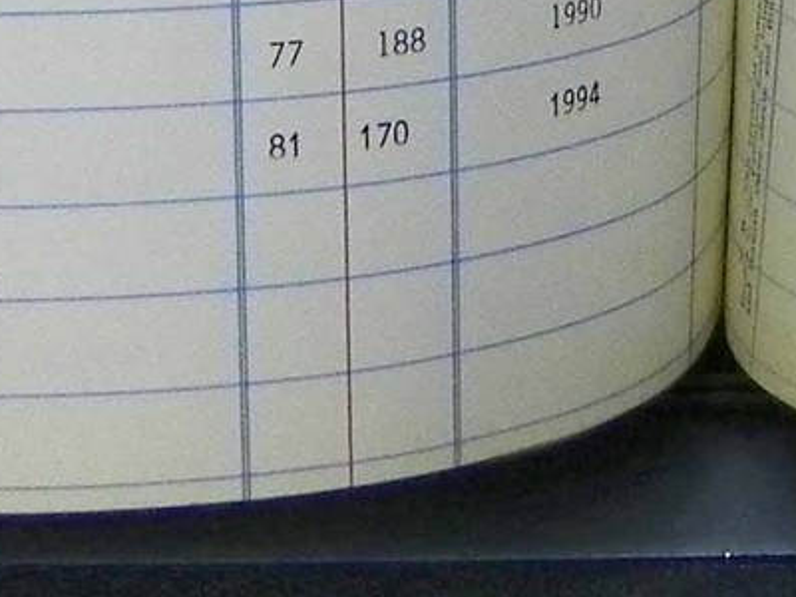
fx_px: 4185
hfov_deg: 10.8
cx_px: 750
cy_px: -1071
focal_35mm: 182
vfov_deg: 7.4
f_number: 2.8
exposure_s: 1/30
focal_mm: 4.6
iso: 125
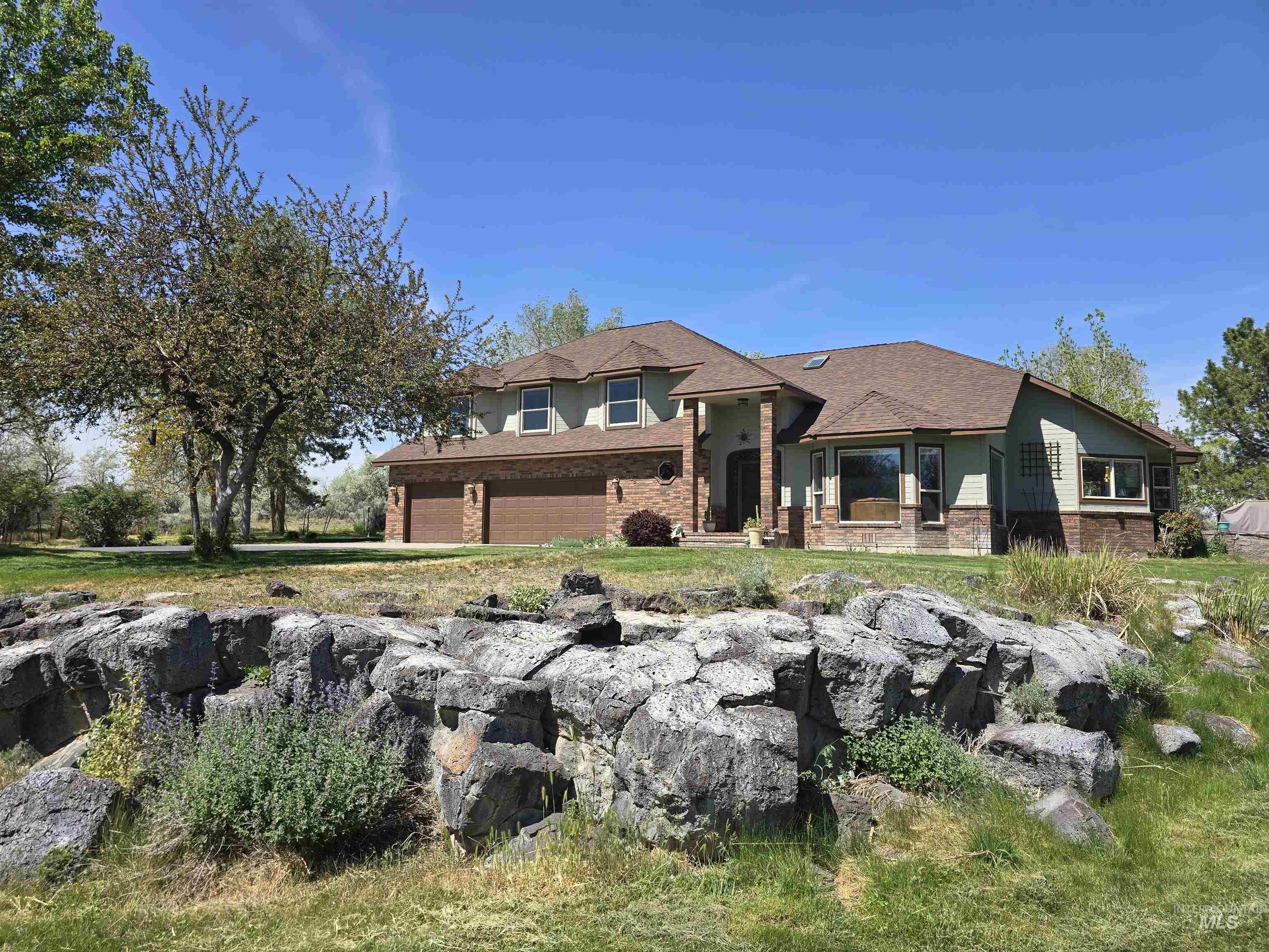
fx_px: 843
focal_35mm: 23
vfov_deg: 58.9
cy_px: 476
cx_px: 634
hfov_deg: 73.9
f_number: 1.7
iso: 12
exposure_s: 1/670
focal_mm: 6.3
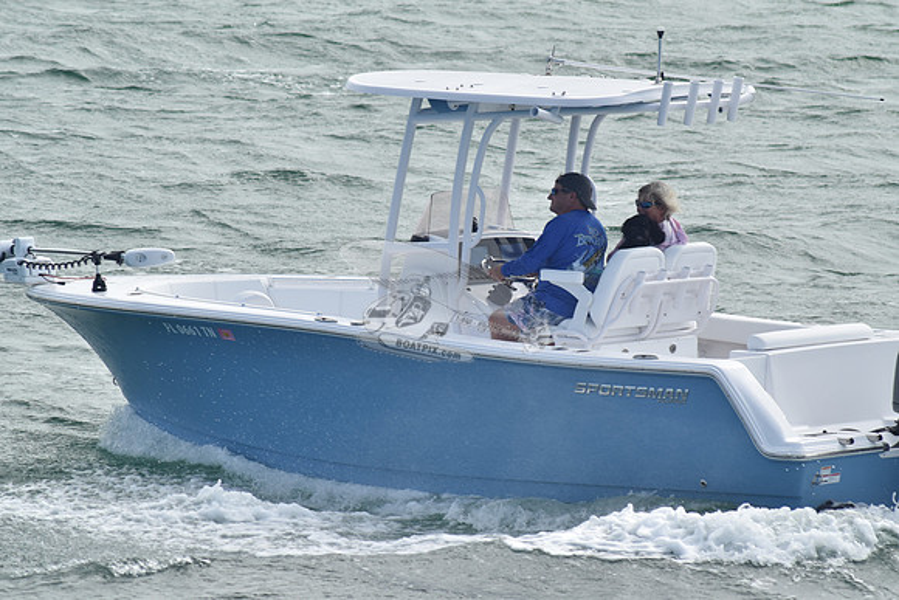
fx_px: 8242
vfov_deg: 4.2
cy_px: 300
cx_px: 450
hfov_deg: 6.2
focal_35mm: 330
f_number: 9.5
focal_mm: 220
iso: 400
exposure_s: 1/1000
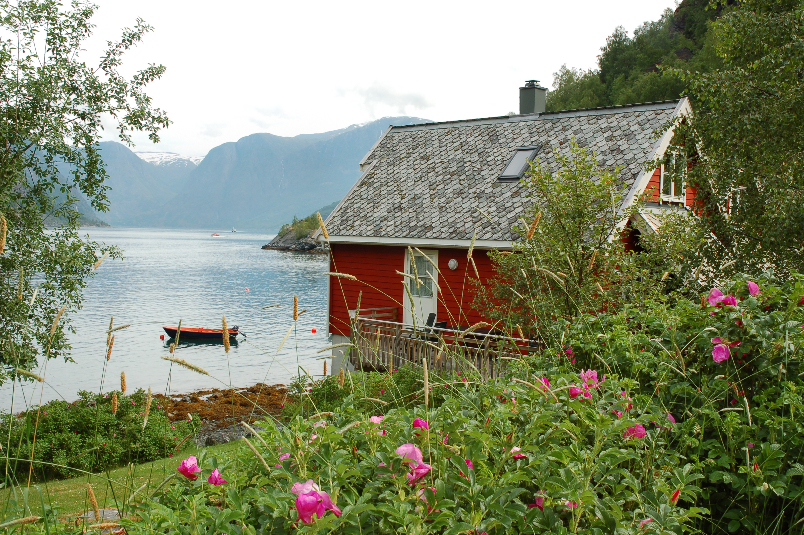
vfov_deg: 35.4
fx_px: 837
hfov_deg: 51.3
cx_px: 402
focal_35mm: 38
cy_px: 268
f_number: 14
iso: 200
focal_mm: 25
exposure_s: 1/60
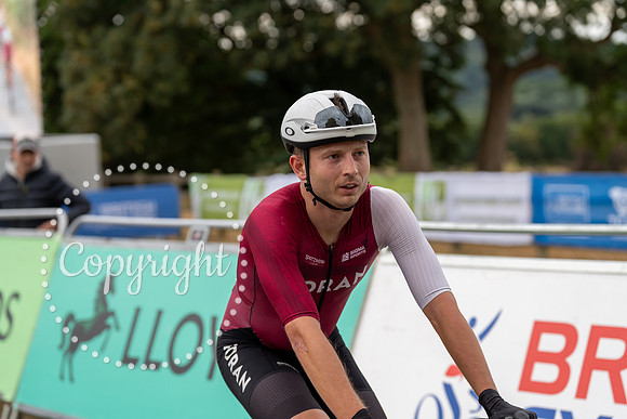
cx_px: 314
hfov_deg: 23.6
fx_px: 1498
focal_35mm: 86
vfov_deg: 15.9
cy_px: 210
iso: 1000
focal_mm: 86
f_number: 3.5
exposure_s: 1/1000
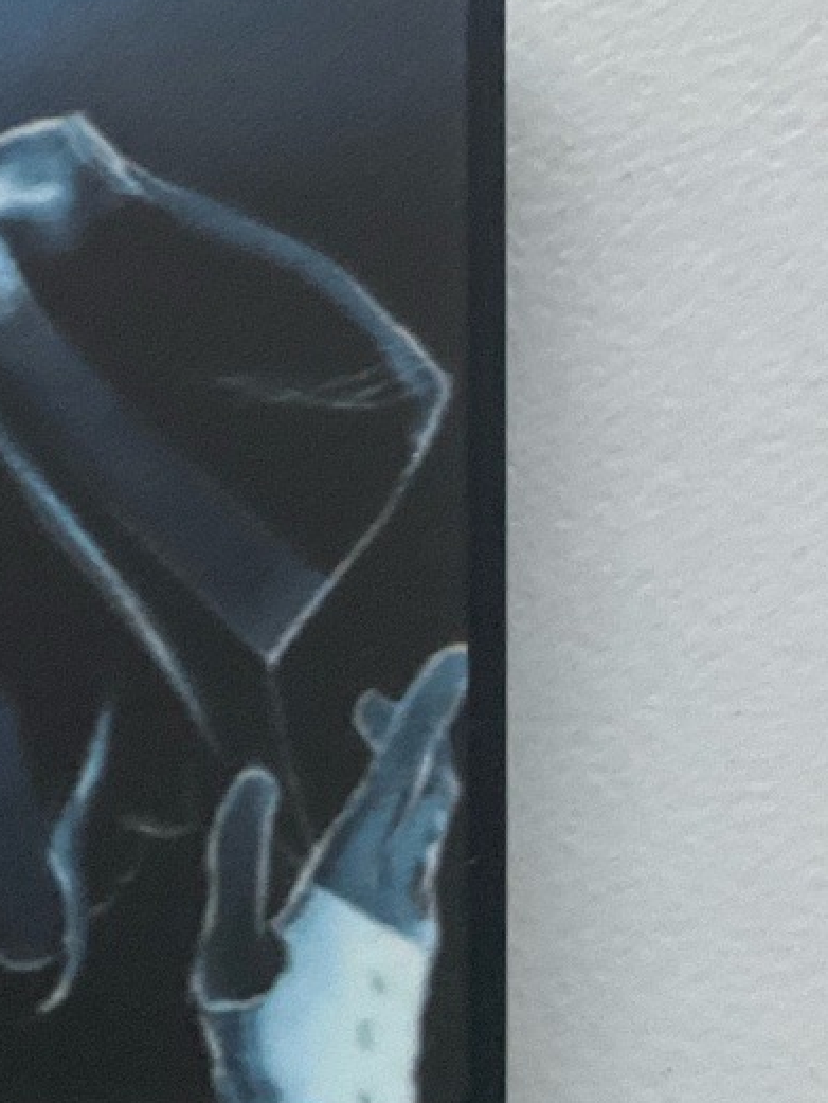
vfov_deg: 21.9
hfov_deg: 16.2
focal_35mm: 89
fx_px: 2837
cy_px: 311
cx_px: -66
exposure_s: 1/60
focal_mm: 3
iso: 250
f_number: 1.8
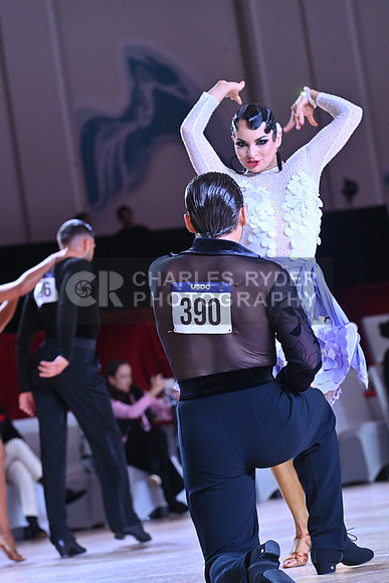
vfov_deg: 11.7
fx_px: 2835
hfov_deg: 7.9
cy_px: 292
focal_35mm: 175
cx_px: 194
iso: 4000
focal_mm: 175
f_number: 6.3
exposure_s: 1/400
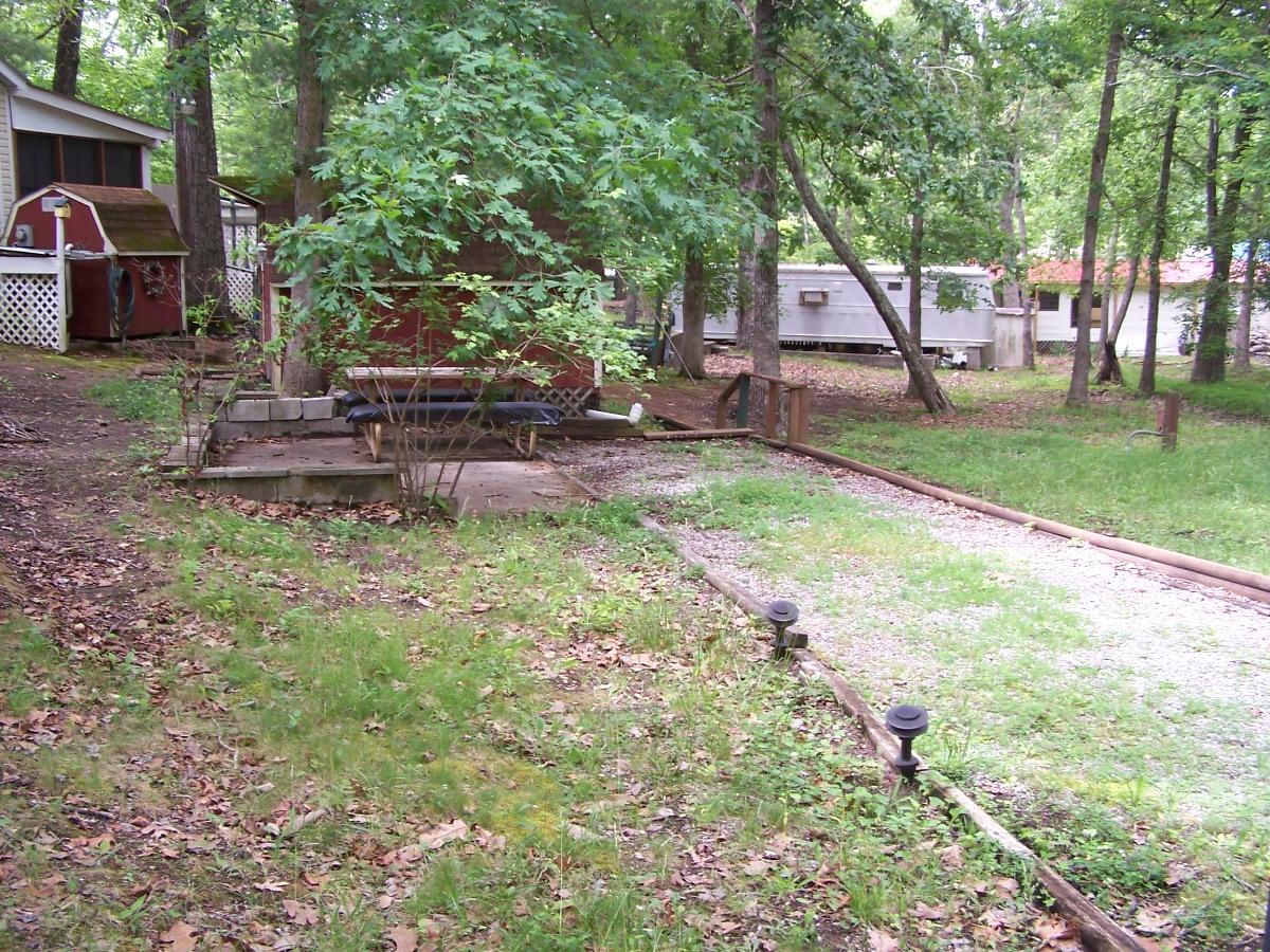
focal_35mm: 38
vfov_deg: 37.7
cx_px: 635
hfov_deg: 49.0
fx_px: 1394
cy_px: 476
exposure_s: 1/60
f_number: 2.8
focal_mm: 6.3
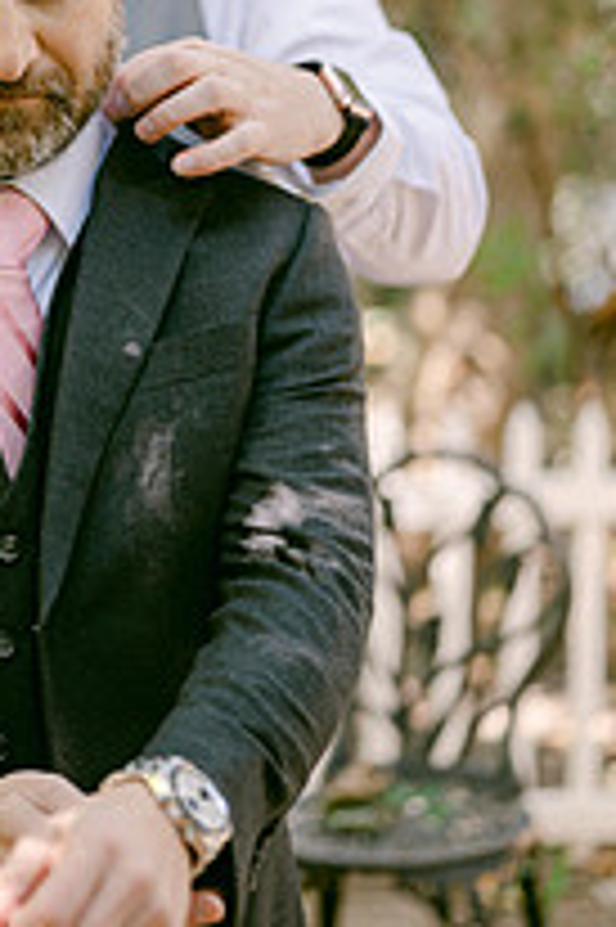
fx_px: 2802
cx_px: -34
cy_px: 248
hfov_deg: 12.4
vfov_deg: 18.7
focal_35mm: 109
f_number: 1.8
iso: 320
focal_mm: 50
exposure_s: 1/125
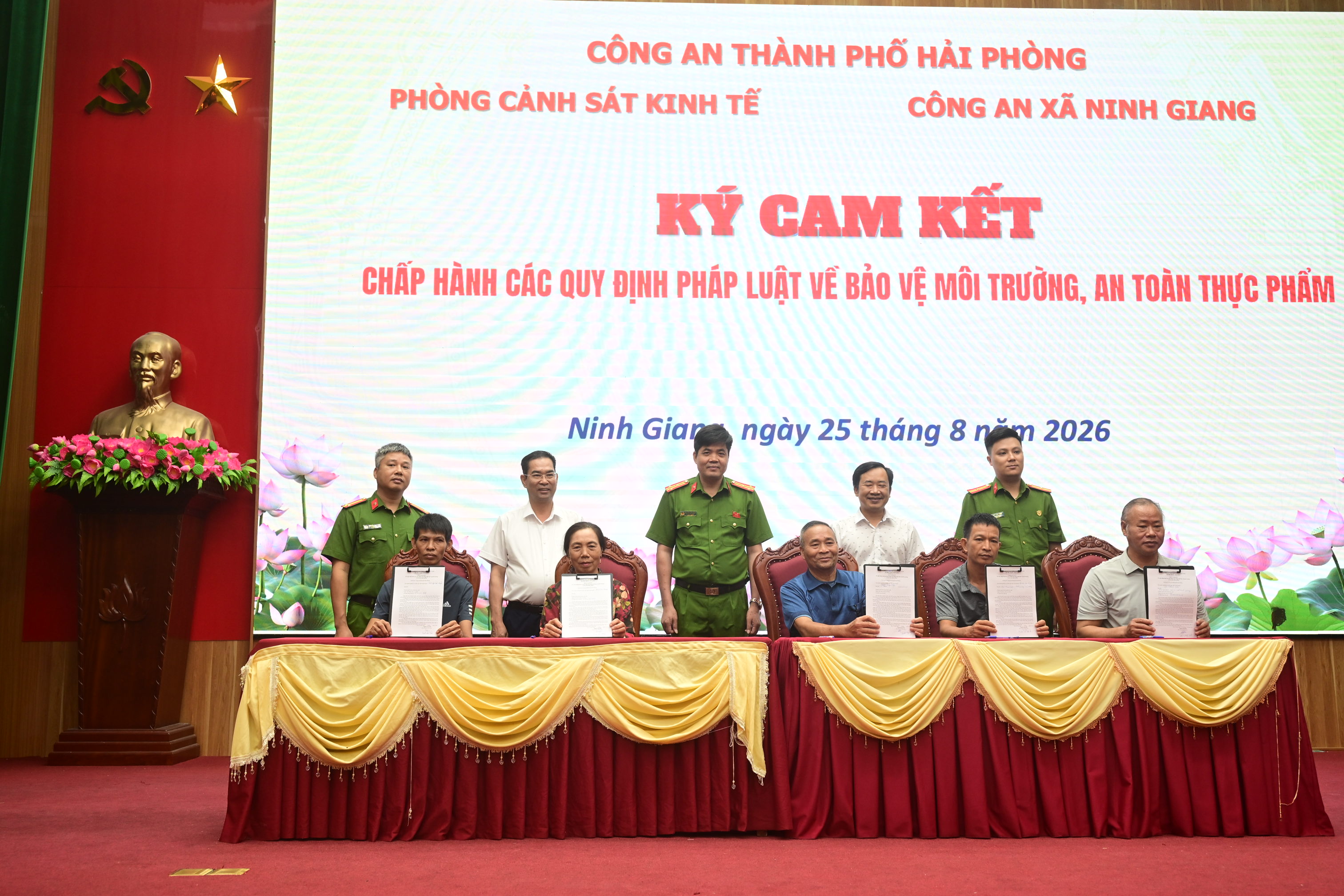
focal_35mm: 35
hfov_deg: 54.4
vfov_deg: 37.9
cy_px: 448
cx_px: 672
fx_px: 1307
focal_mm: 35
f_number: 4
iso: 800
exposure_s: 1/125
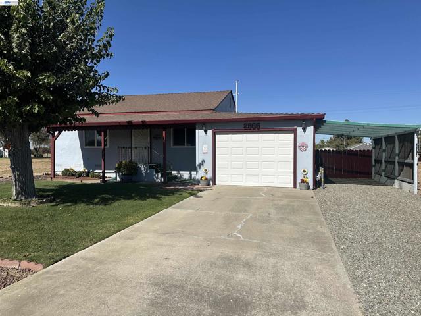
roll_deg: -0.8
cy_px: 158
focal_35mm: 24
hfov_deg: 71.6
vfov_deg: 56.8
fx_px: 292
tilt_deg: -0.9
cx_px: 210
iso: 80
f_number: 1.78
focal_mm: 6.86
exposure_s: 1/7042
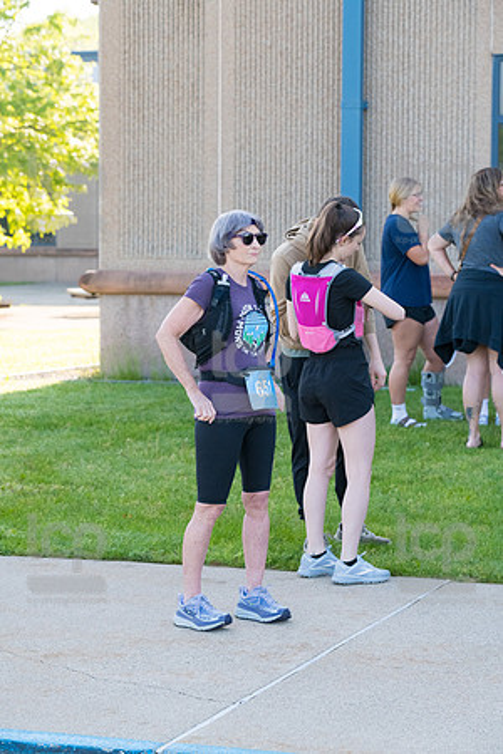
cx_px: 252
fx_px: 2138
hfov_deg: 13.4
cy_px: 377
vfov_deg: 20.0
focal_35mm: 102
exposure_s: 1/1600
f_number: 5.6
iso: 2500
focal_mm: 102
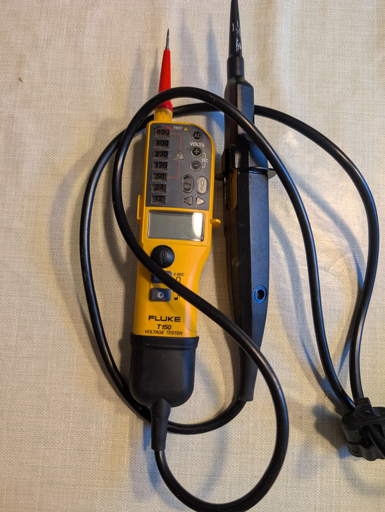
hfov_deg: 56.9
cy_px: 256
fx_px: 355
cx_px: 192
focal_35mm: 24
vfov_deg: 71.5
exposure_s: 1/124
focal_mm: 6.9
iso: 193
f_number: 1.68
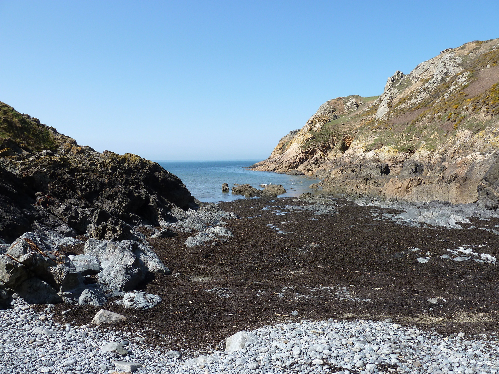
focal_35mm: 25
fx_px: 360
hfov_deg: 69.4
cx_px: 250
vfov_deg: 54.9
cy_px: 187
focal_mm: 4.1
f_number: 4
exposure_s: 1/400
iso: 80
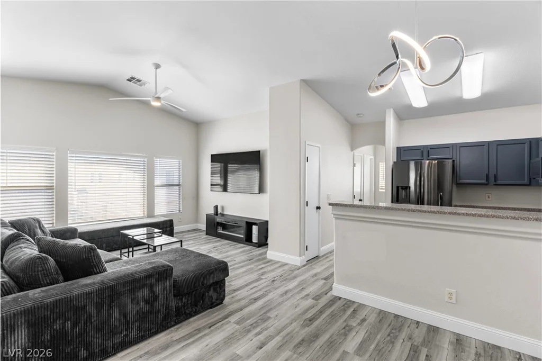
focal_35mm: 17
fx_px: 256
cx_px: 271
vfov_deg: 70.4
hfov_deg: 93.3
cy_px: 180
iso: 400
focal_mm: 17
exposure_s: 1/3
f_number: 8
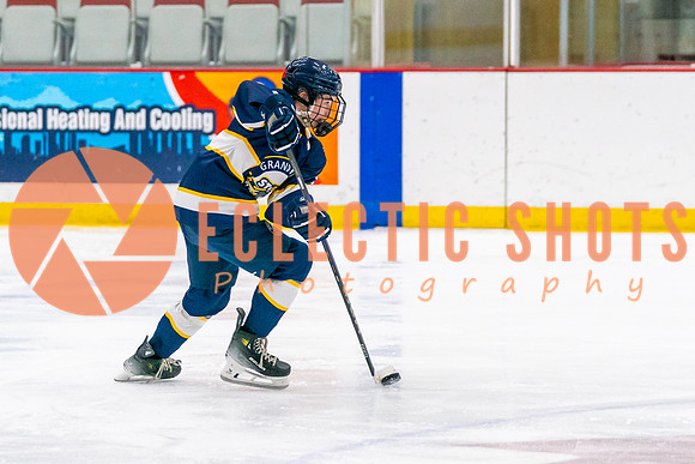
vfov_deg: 5.6
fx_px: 4737
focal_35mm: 245
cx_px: 282
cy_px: 184
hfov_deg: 8.4
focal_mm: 119
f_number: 2.8
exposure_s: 1/1250
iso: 3200
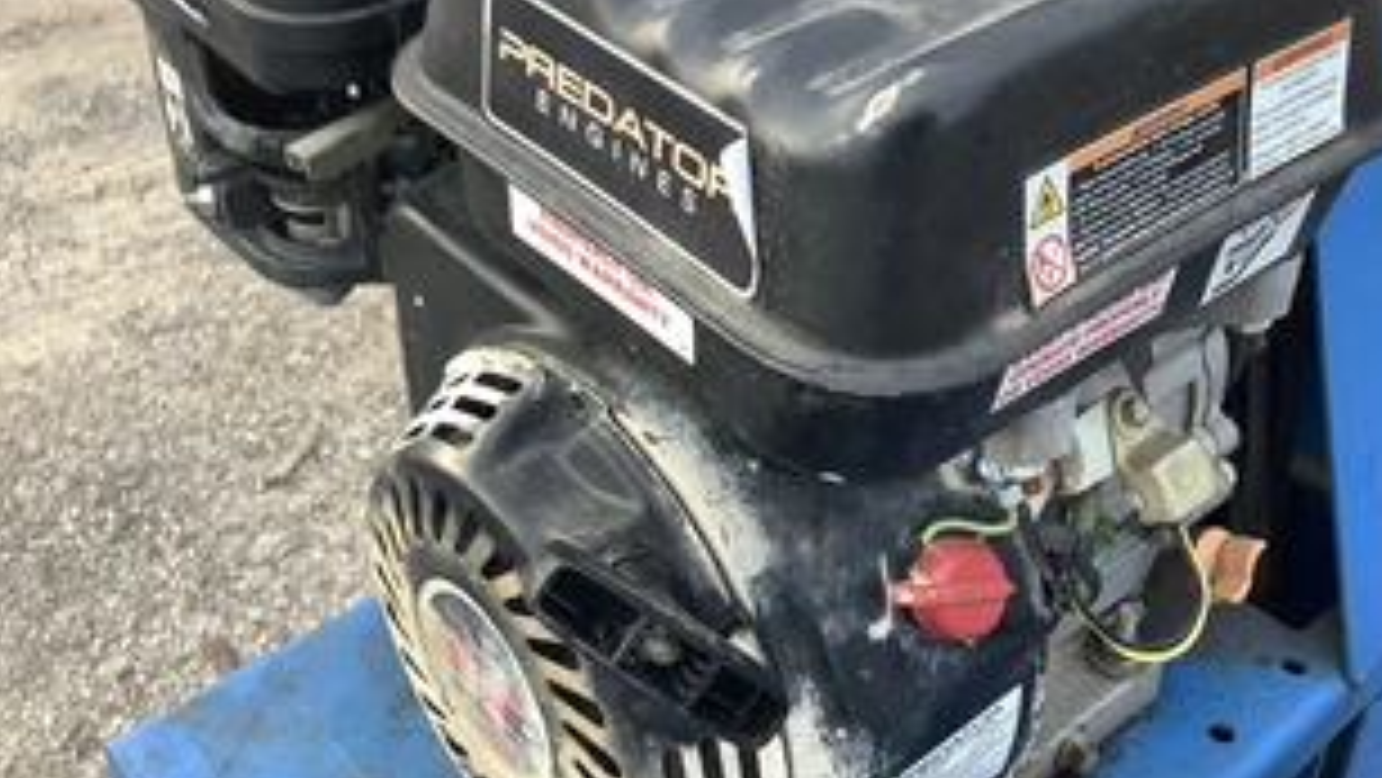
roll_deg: -0.2
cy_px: 265
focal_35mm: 44
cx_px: 792
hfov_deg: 46.2
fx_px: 1613
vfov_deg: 27.0
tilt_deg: -33.4
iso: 50
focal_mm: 3.3
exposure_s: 1/60
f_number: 2.4
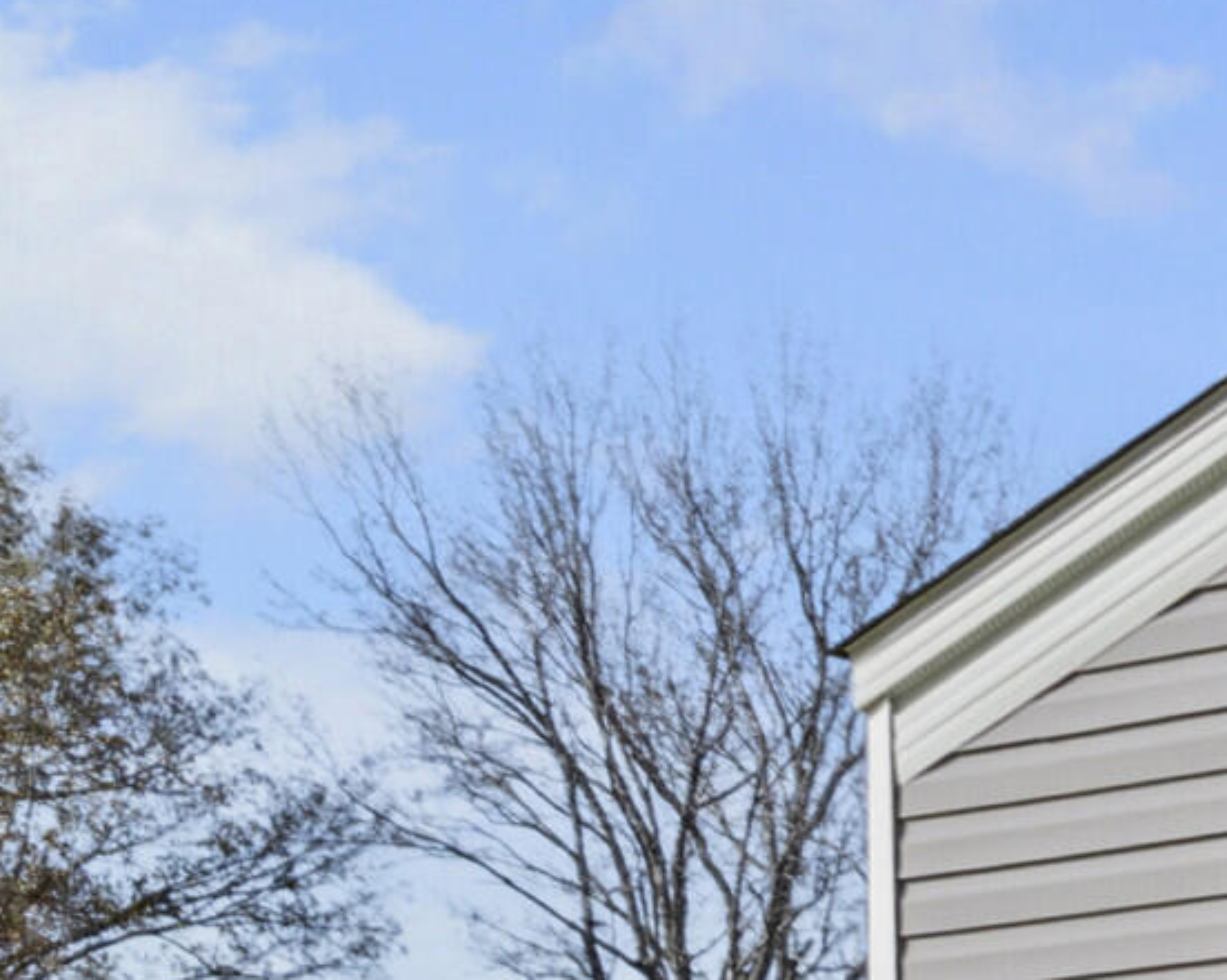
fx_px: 5372
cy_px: 1263
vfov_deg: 10.2
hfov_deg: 10.6
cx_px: 3190
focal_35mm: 148
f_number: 9
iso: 800
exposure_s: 1/640
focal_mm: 30
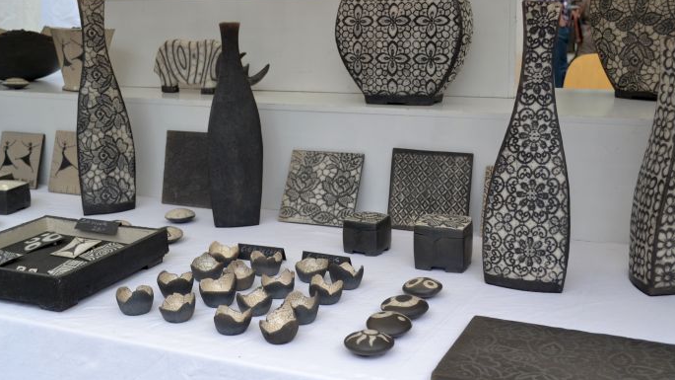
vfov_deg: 26.5
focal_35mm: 45
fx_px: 805
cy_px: 171
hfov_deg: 45.5
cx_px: 336
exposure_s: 1/125
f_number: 5.6
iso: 160
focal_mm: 28
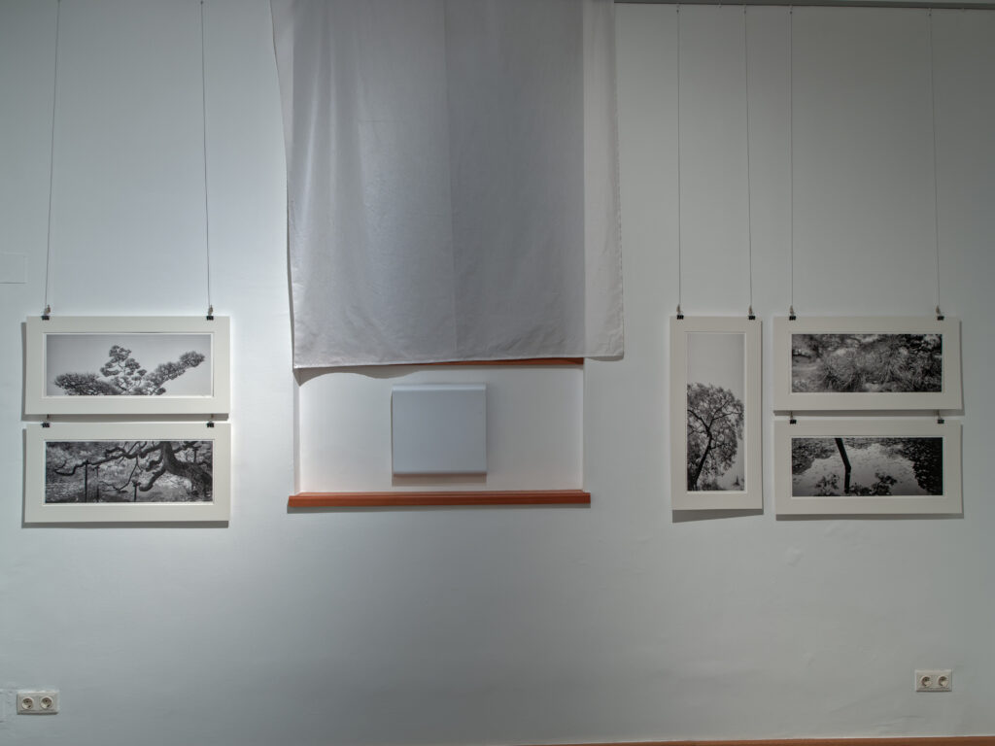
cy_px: 373
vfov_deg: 49.7
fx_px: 805
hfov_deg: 63.4
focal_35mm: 28
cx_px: 498
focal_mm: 35
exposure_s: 1/40
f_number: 5
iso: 800
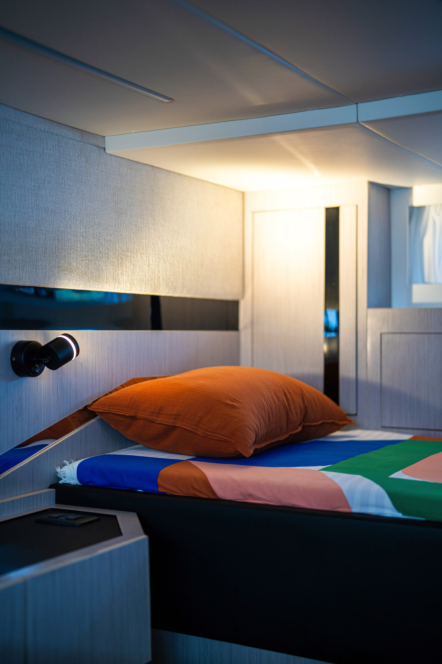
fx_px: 921
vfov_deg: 39.6
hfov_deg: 27.0
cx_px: 221
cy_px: 332
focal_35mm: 50
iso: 100
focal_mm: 50
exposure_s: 1/200
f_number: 1.4
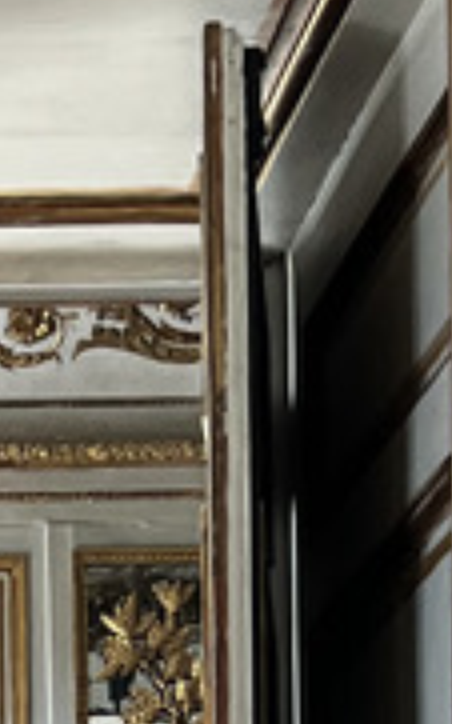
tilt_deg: +1.7
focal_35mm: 183
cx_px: -416
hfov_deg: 6.9
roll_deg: +1.3
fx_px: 3610
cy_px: 1472
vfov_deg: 10.5
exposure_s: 1/100
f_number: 1.5
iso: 100
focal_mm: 5.7
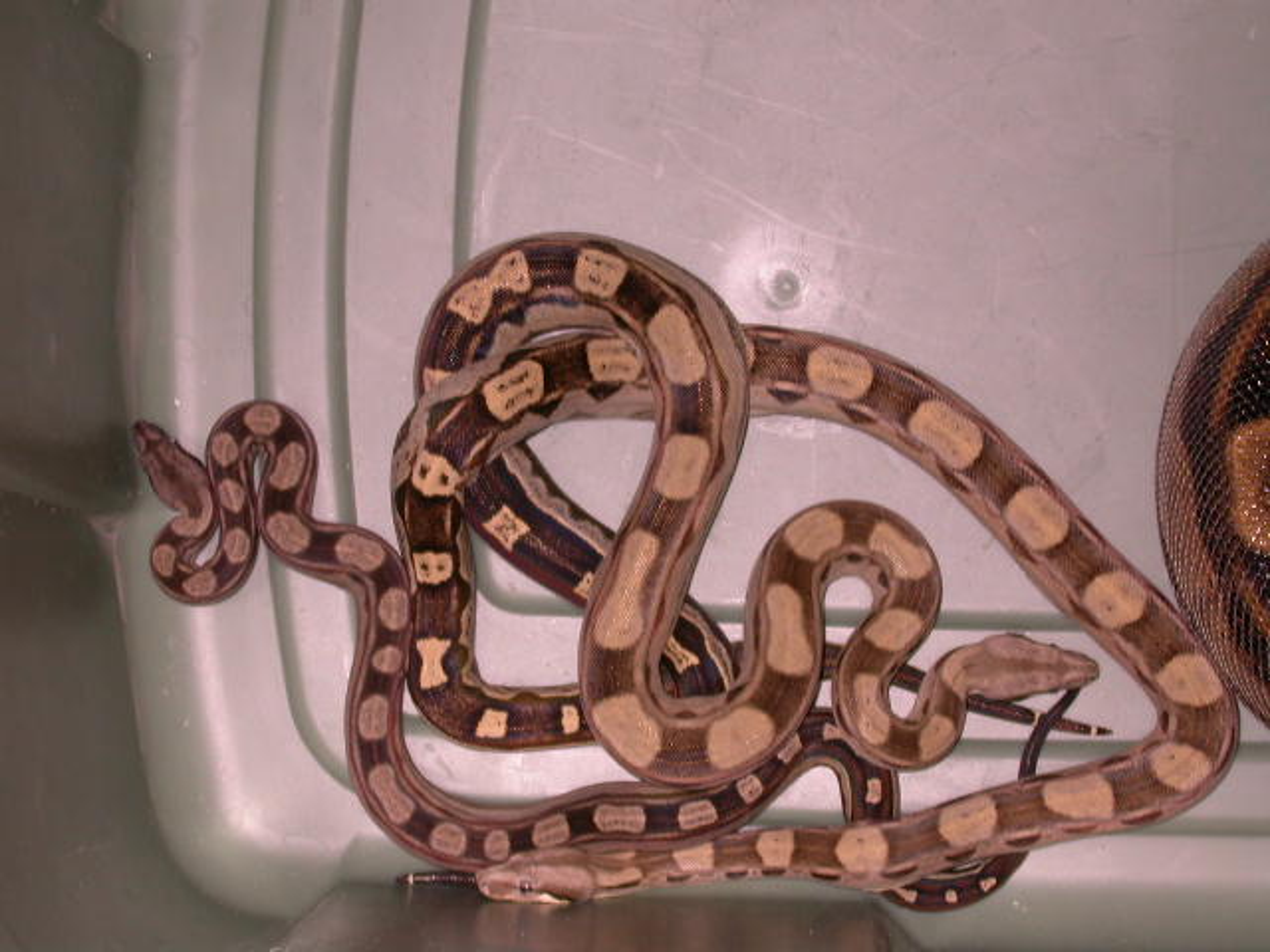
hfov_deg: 19.6
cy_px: 476
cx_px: 635
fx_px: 3669
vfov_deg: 14.8
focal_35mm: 100
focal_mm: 20.8
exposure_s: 1/60.3
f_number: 3.9
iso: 100
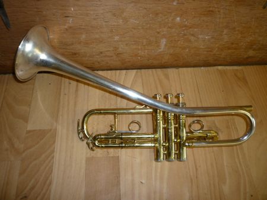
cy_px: 100
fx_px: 224
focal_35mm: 29
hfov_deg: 61.6
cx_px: 134
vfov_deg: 48.3
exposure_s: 1/30
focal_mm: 5.2
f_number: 3.3
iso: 100
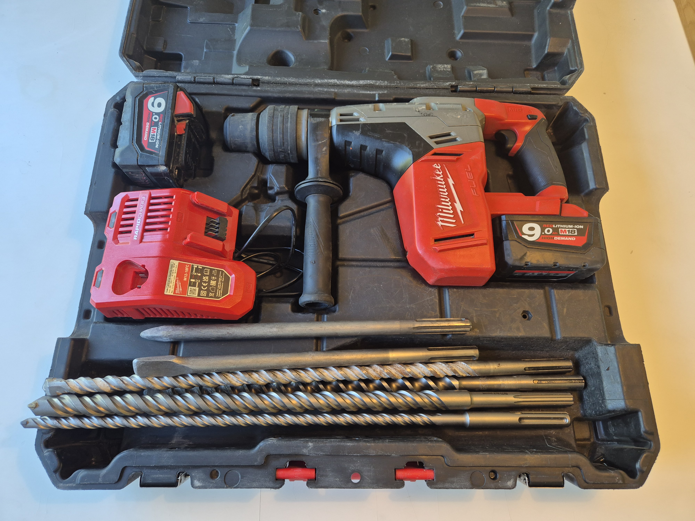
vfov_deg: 58.9
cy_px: 260
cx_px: 348
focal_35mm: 23
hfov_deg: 73.9
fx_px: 462
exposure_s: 1/100
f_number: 1.8
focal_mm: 5.4
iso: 160
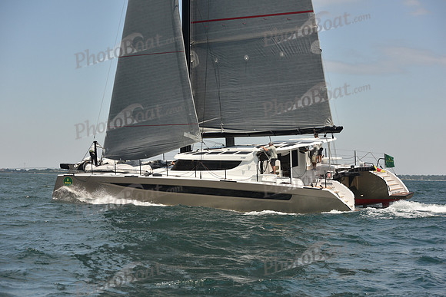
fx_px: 867
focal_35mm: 70
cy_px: 148
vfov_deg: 19.5
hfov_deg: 28.8
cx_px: 223
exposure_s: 1/1250
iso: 320
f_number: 6.3
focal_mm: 70
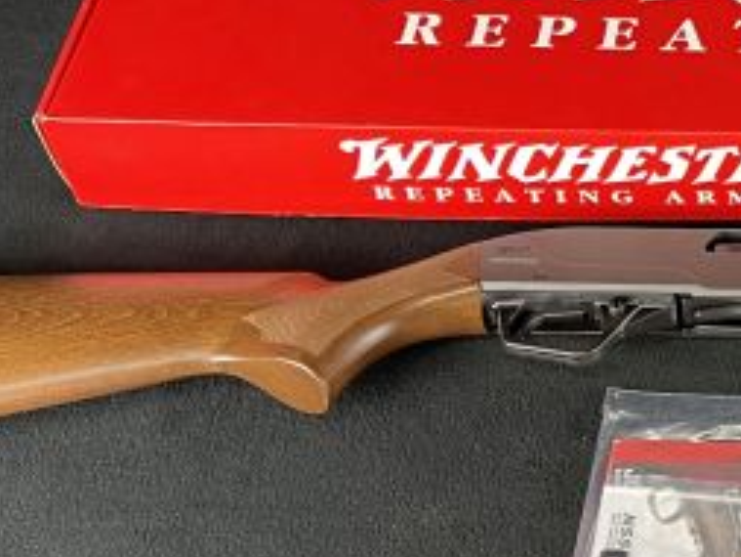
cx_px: 1005
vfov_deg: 16.4
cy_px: 40
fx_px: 1906
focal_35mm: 89
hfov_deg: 19.9
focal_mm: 5.1
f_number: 1.6
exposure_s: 1/60
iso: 250
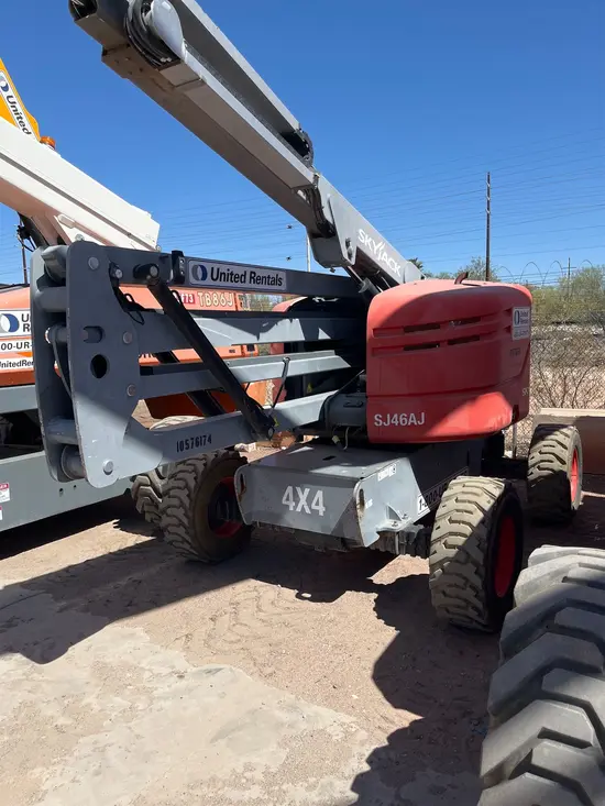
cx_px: 302
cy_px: 403
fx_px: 606
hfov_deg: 53.1
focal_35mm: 26
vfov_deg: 67.3
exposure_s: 1/3521
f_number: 1.6
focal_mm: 5.1
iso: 50
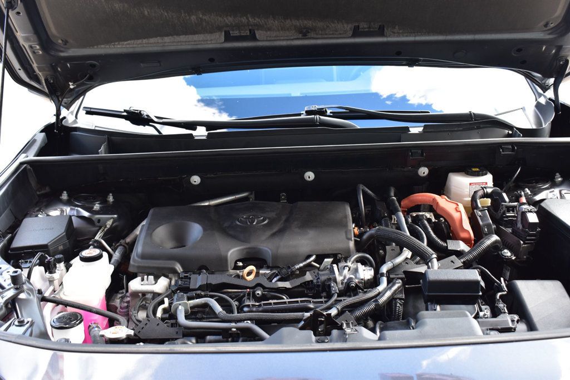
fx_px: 641
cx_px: 285
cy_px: 190
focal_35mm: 40
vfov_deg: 33.0
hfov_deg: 47.9
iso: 400
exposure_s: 1/40
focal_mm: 27
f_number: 7.1
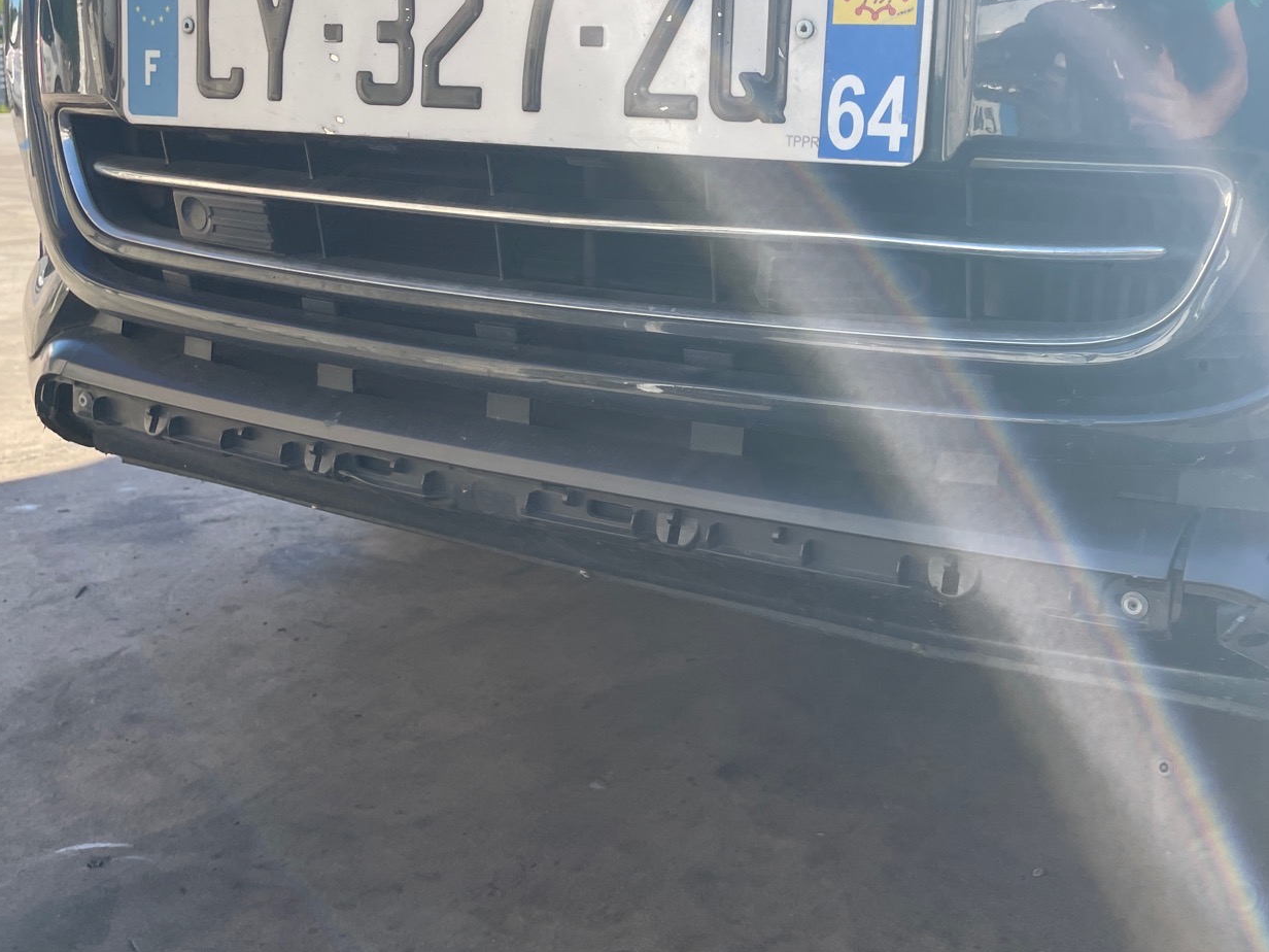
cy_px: 364
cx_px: 822
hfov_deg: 48.3
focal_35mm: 38
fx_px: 1393
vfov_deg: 37.5
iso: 32
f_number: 1.6
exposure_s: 1/779
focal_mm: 4.2
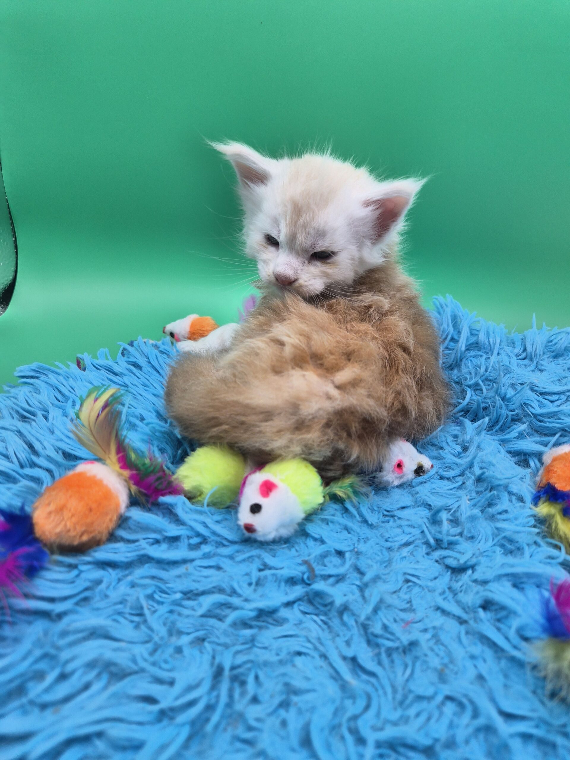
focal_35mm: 23
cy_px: 380
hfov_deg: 58.9
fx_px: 505
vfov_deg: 73.9
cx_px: 285
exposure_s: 1/640
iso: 80
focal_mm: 5.4
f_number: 1.8
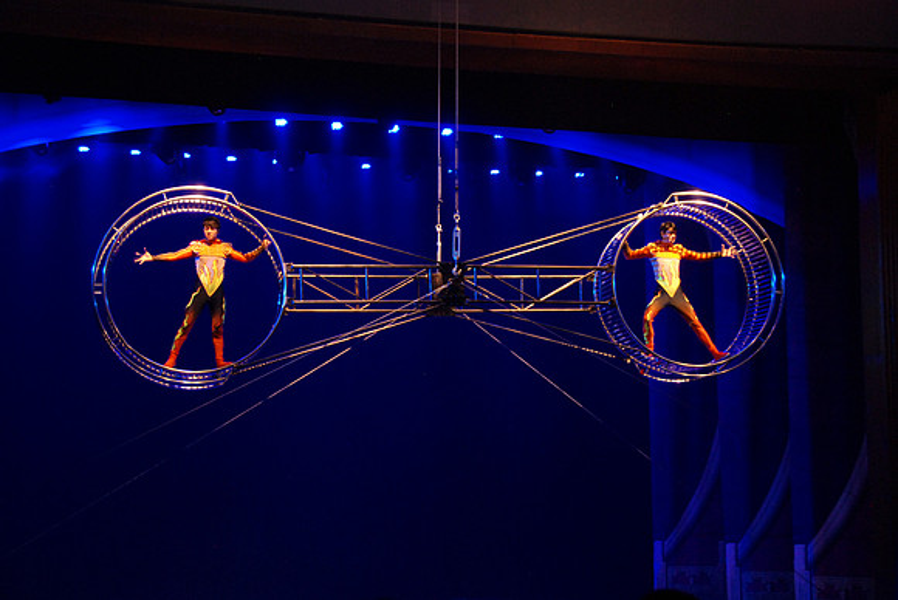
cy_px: 300
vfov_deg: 21.6
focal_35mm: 63
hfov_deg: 31.9
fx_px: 1573
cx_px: 449
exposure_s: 1/40
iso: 1000
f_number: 4.5
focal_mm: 42
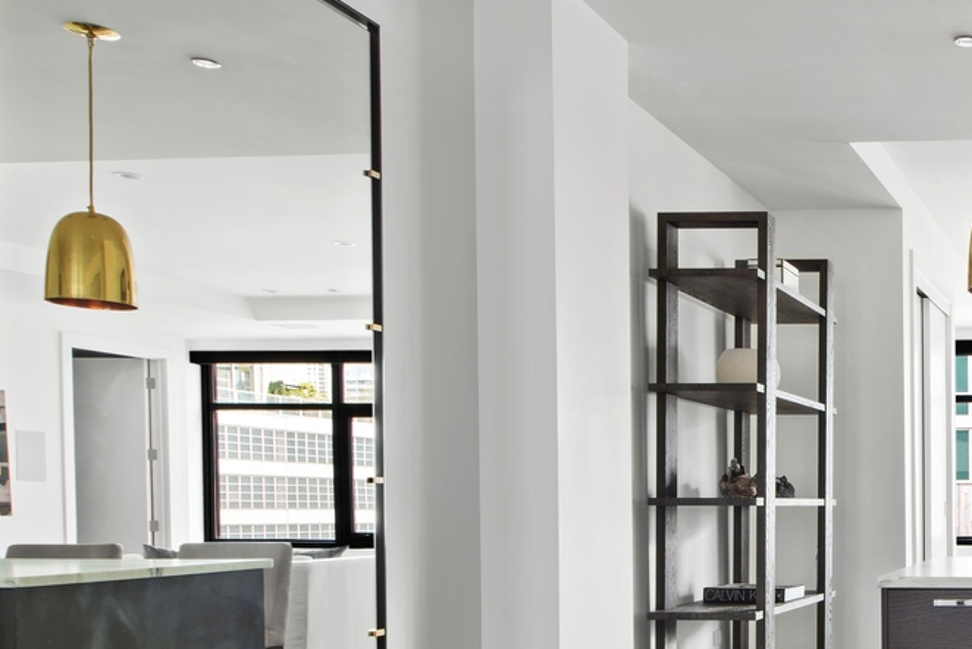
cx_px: 1078
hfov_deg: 37.1
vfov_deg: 29.7
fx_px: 1188
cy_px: 533
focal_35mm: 44
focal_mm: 18
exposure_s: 25
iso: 100
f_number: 11
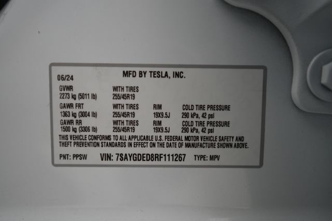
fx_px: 258
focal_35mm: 28
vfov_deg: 46.4
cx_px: 166
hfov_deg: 65.5
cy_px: 110
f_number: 2.8
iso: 1600
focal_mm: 28
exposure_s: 1/60
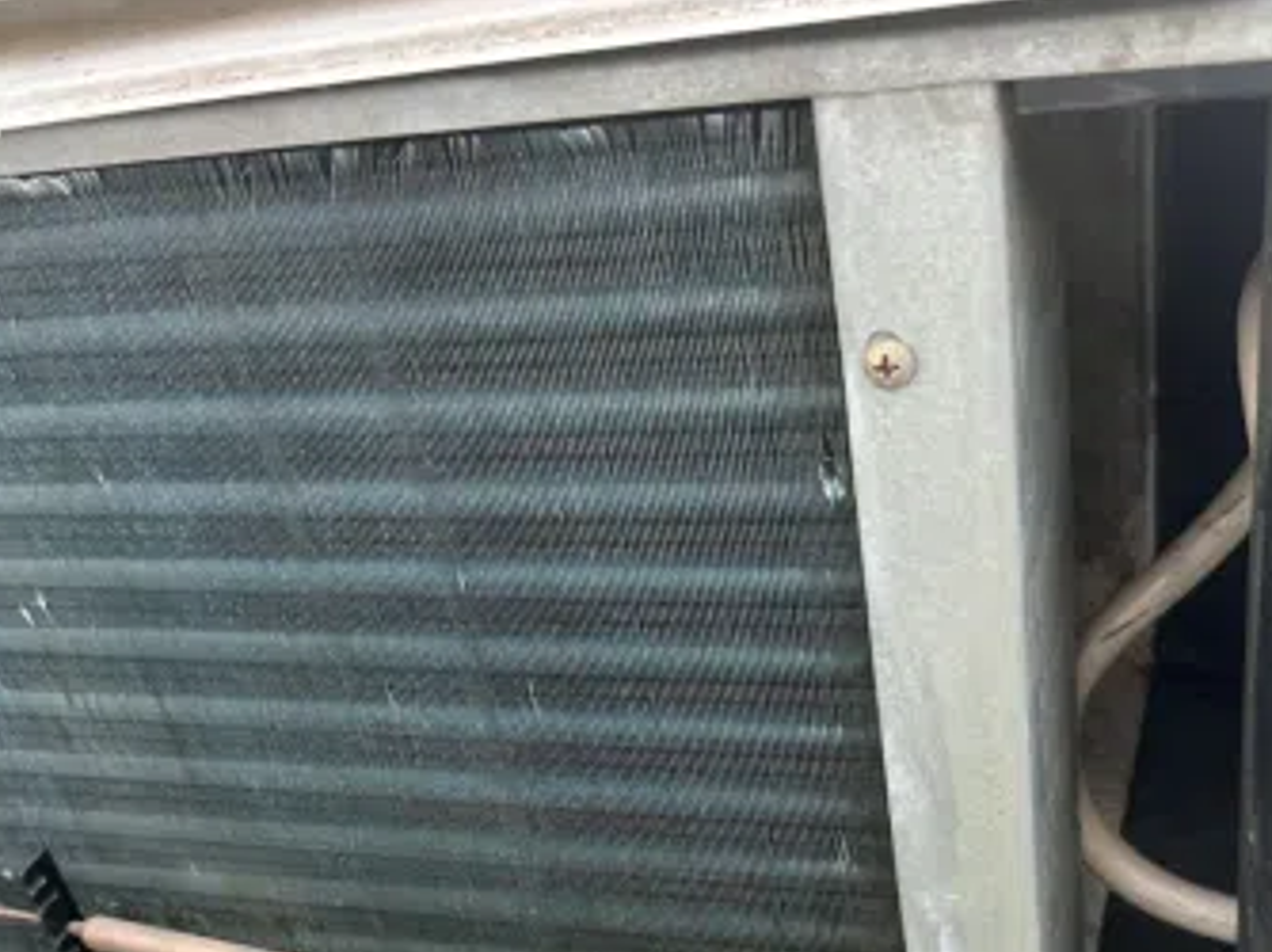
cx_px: 617
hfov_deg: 41.3
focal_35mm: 46
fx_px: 1689
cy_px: 845
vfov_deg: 30.2
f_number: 1.78
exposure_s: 1/75
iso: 250
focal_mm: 6.86
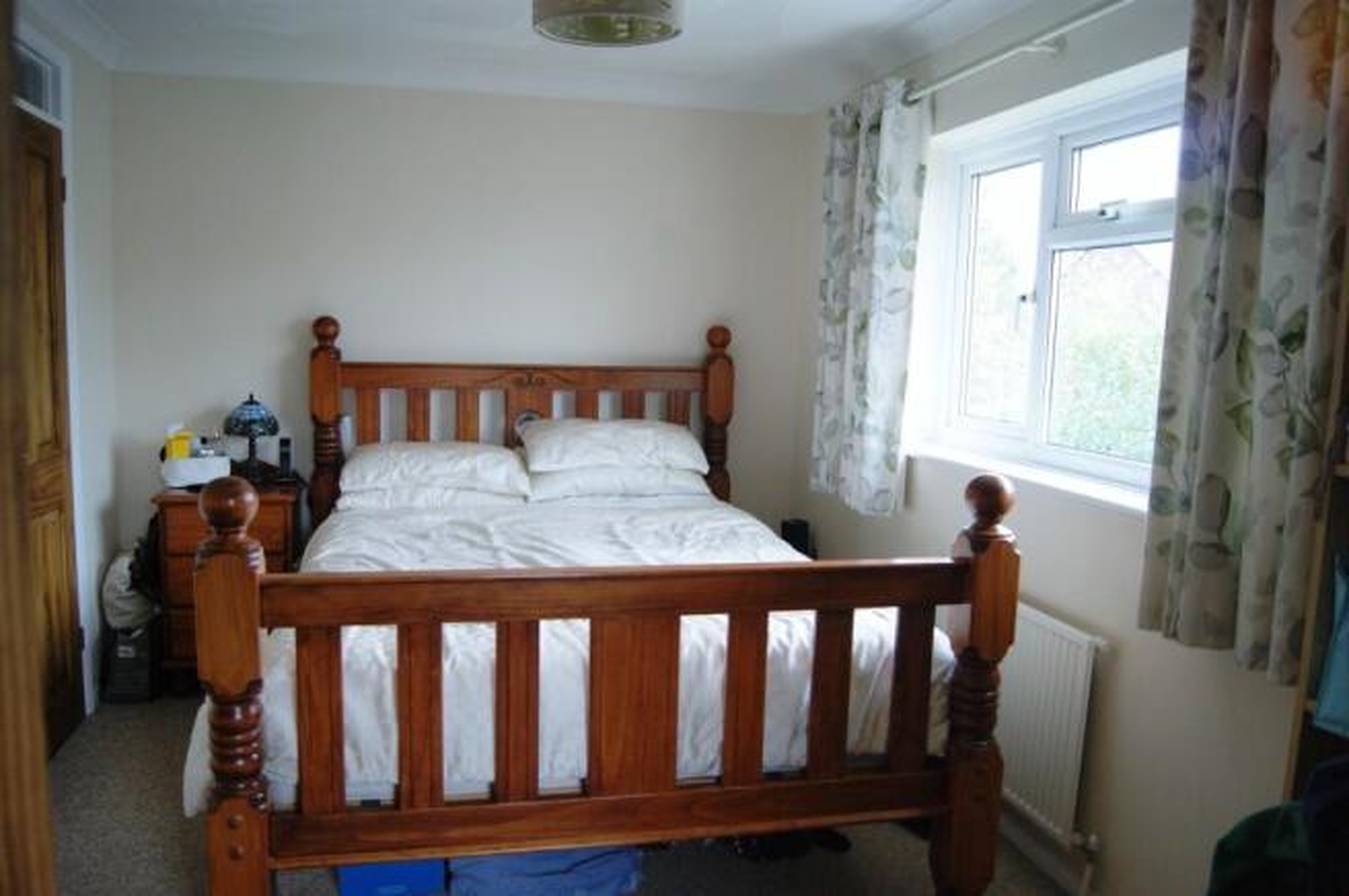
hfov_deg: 67.4
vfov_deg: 47.8
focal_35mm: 27
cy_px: 448
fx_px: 1011
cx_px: 674
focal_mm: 18
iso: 320
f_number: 3.5
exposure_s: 1/30
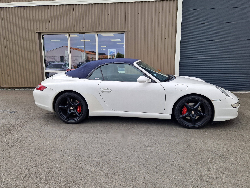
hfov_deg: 71.6
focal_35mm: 24
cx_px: 128
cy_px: 95
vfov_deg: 56.8
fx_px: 173
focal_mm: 5.4
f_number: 1.8
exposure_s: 1/948
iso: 50
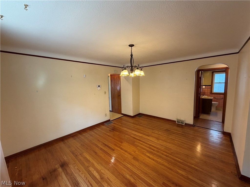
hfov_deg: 102.1
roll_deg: +1.9
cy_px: 94
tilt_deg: -5.7
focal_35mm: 14
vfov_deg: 85.7
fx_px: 101
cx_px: 125
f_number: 2.2
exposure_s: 1/120
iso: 250
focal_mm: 2.22
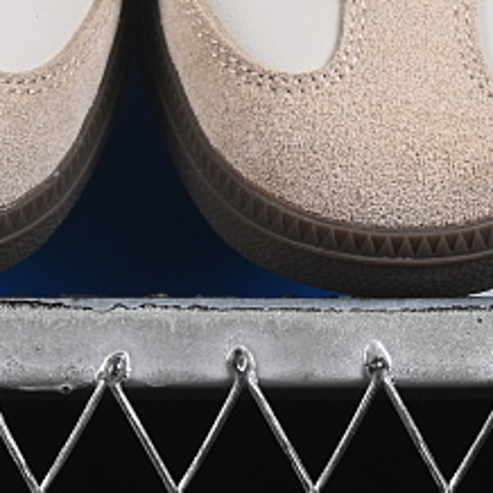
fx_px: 5092
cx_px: 152
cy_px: -213
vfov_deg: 5.5
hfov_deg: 5.5
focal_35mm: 316
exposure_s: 1/80
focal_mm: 50
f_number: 8
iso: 160
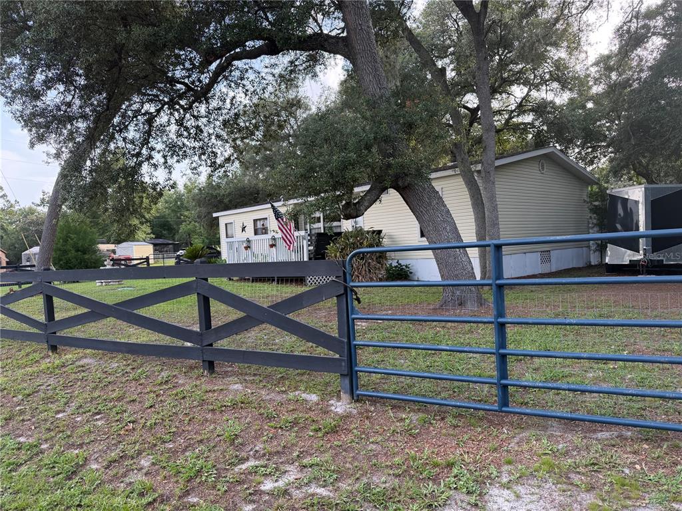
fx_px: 473
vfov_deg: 56.8
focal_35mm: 24
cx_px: 341
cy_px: 256
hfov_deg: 71.6
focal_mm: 6.76
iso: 100
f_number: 1.78
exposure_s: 1/374
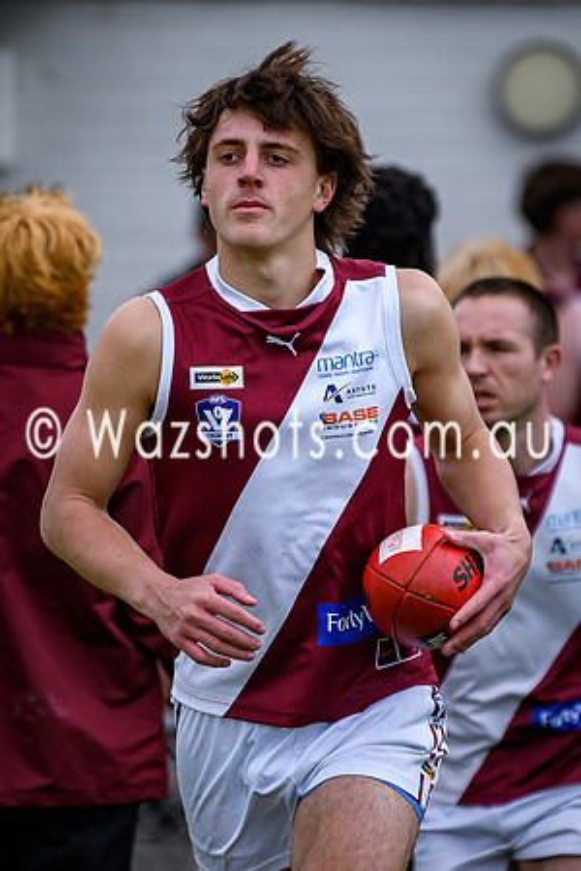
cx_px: 250
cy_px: 489
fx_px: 13518
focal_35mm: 558
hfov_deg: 2.5
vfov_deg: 3.7
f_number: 2.8
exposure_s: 1/1600
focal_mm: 185
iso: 200
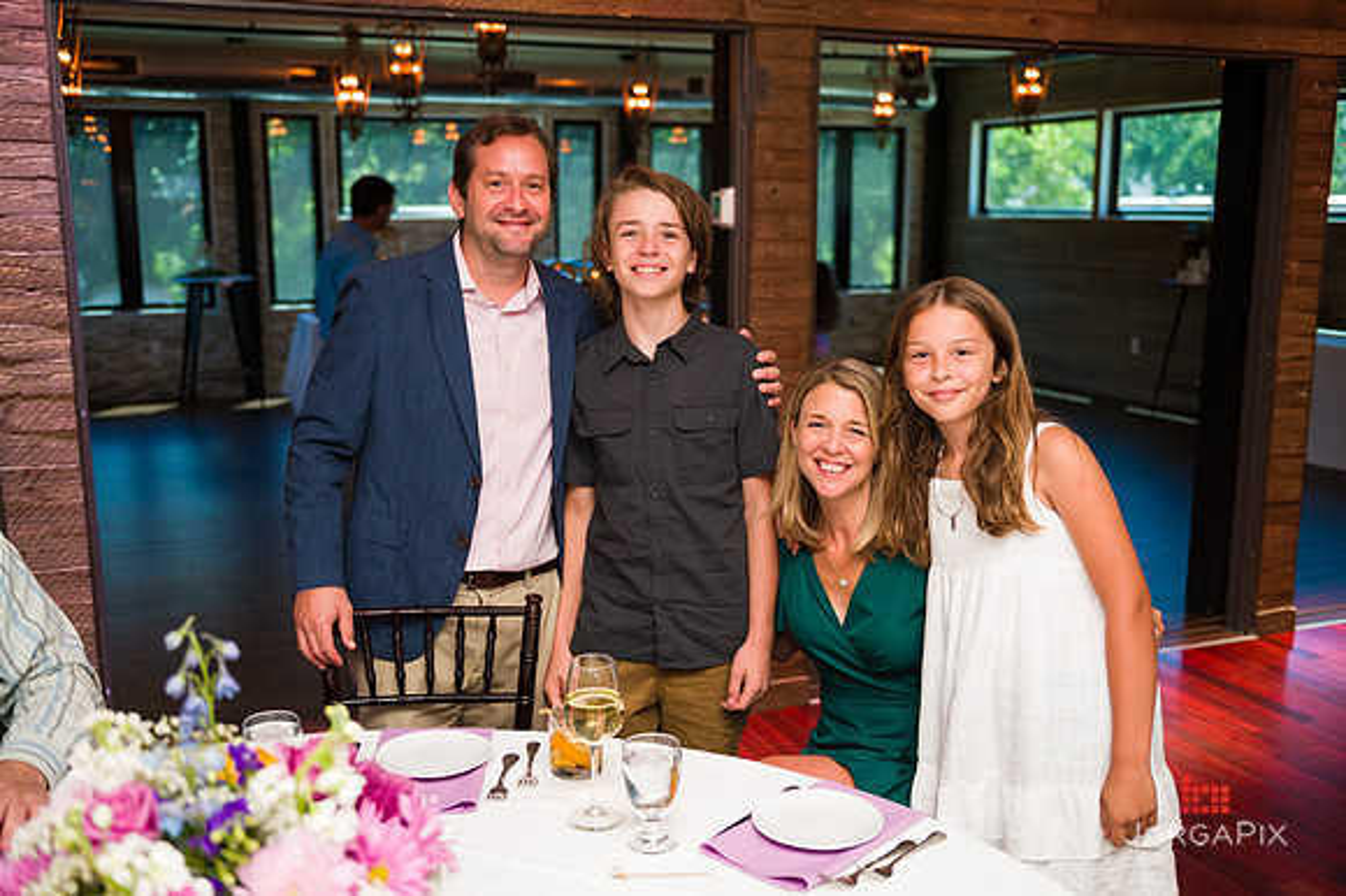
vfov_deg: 36.8
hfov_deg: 53.2
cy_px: 448
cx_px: 673
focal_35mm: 36
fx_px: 1345
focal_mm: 36
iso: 1250
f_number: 3.2
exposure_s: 1/125
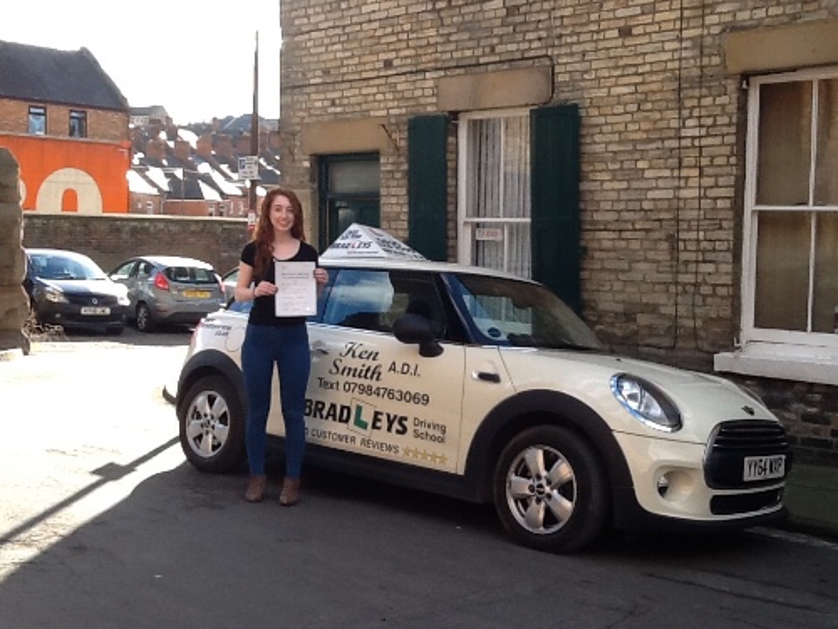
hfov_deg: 42.9
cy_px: 314
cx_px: 419
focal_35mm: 44
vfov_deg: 32.9
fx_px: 1065
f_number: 2.4
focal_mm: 2.03
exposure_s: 1/267
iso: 40
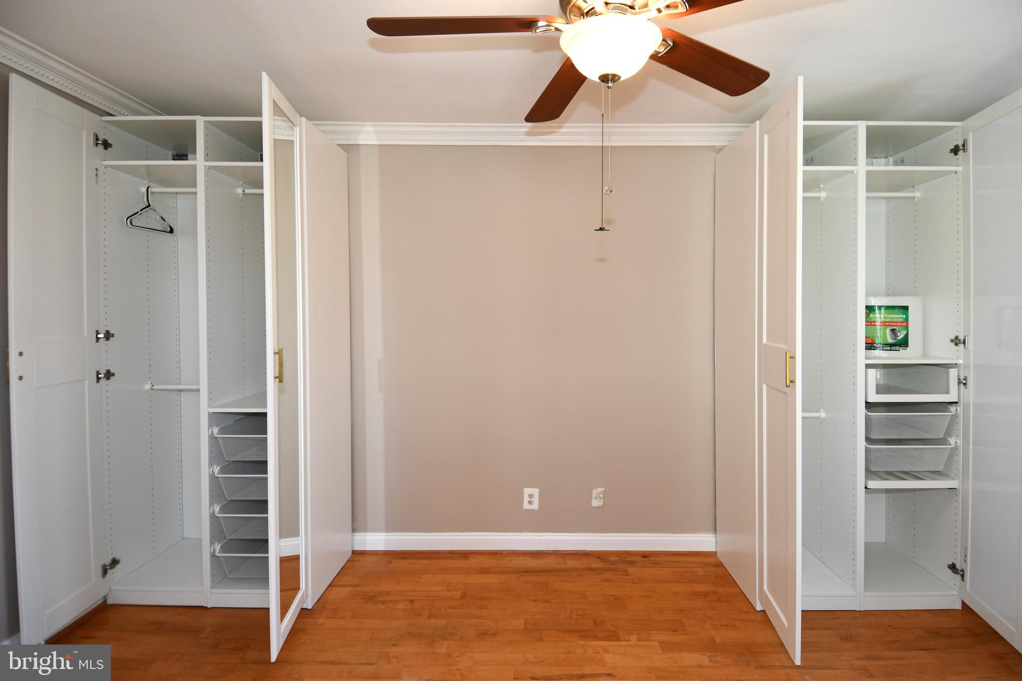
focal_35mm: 18
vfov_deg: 67.4
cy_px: 340
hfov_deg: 90.0
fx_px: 511
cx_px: 511
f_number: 4
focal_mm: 12
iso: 280
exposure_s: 1/60
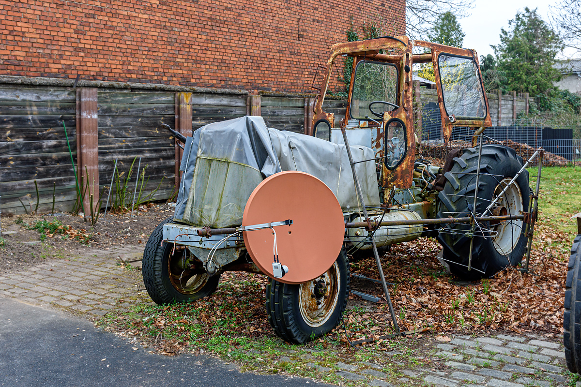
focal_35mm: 38
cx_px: 290
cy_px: 194
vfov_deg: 35.5
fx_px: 605
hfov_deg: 51.3
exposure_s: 1/200
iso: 200
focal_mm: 25
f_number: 6.3
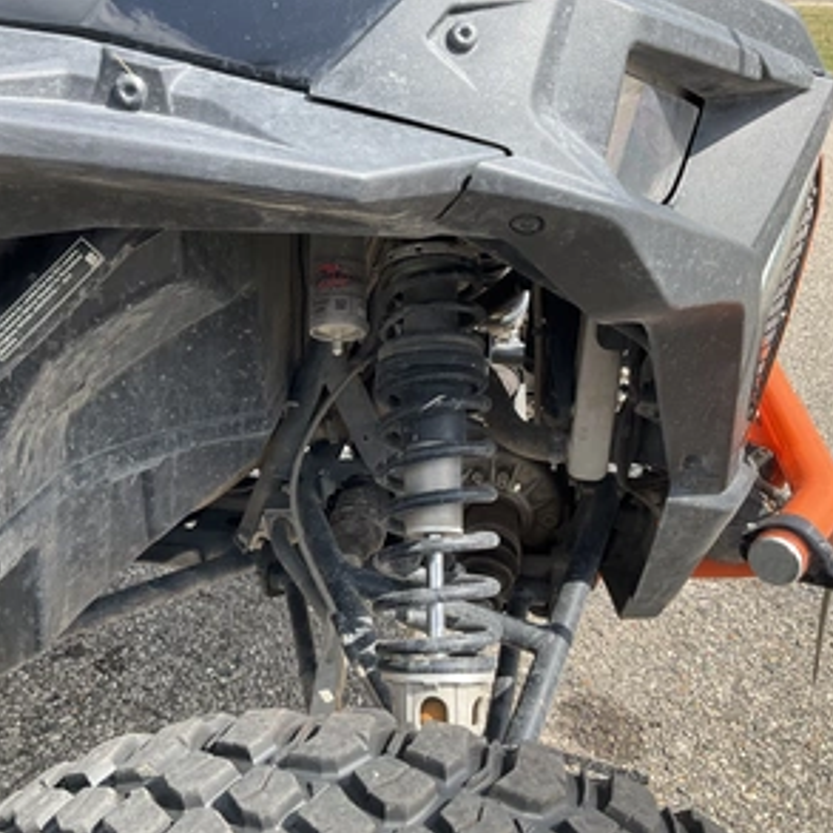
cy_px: 424
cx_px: 353
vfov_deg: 47.2
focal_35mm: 35
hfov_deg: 47.1
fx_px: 953
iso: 25
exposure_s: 1/551
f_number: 1.8
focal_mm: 3
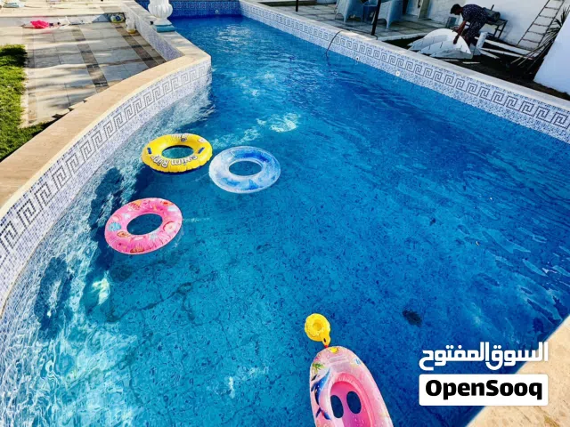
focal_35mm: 14
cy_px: 214
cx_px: 285
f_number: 2.2
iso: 40
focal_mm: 2.22
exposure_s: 1/729
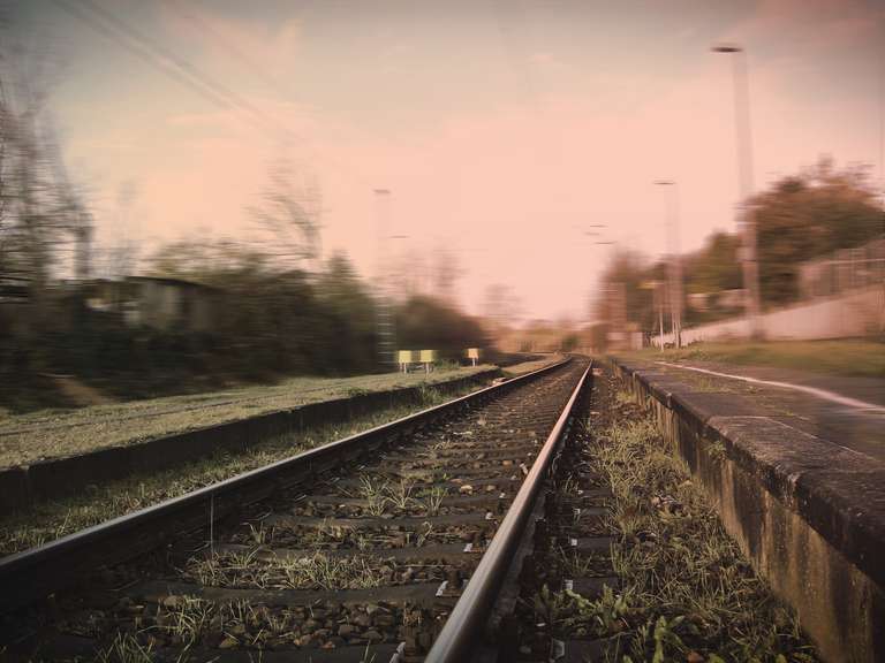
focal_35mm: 36
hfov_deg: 51.4
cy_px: 332
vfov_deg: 39.7
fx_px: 920
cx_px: 442
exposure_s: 1/301
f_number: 2.7
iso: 80
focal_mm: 6
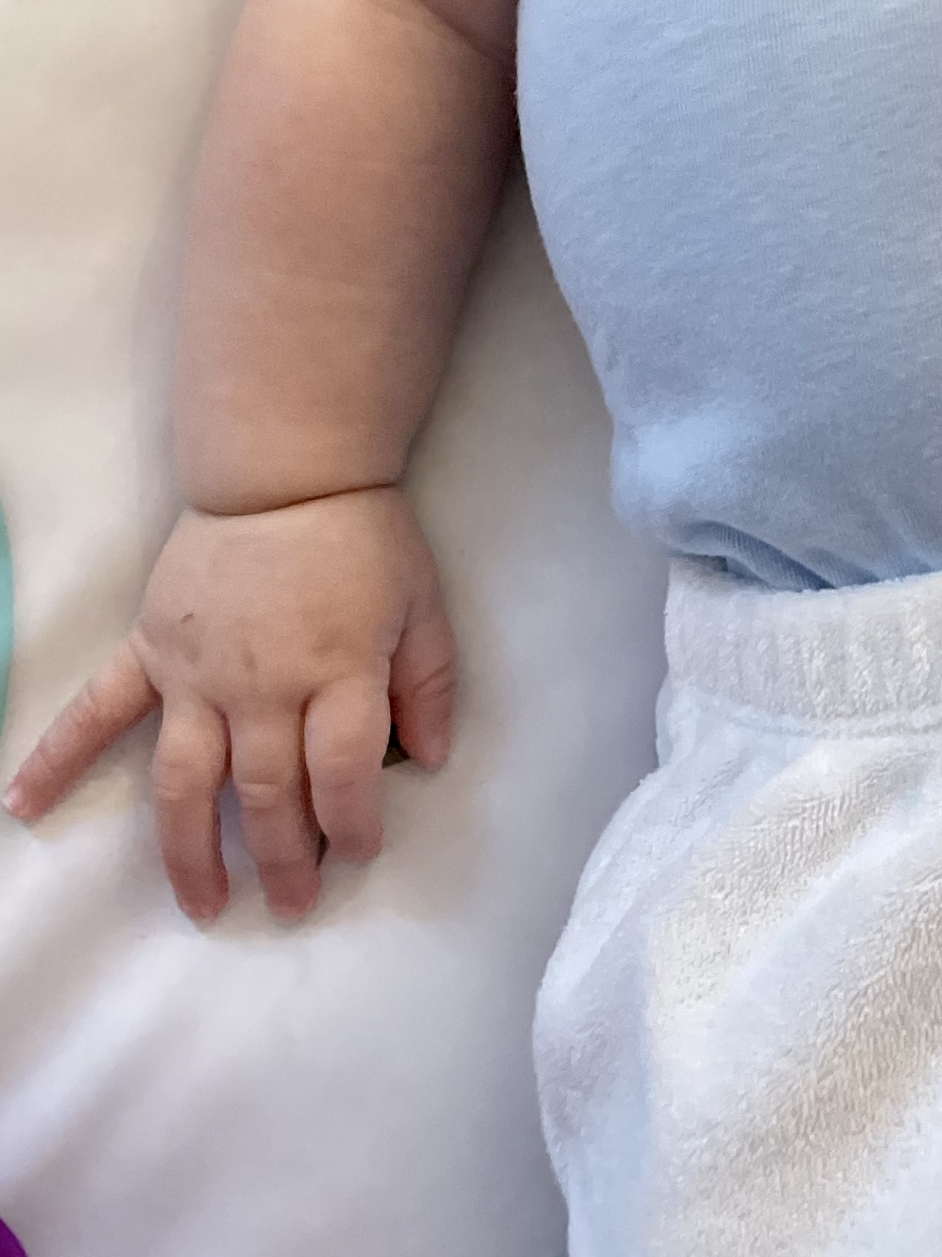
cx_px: 1076
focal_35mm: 61
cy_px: -199
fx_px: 2214
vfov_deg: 28.2
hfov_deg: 22.5
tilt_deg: -71.1
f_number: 1.6
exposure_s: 1/60
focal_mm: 4.2
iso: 500
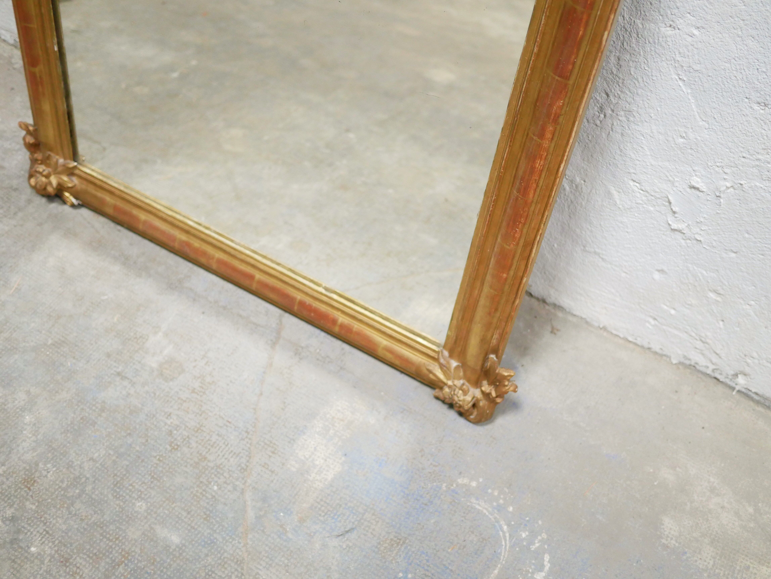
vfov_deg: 36.0
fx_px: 891
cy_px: 290
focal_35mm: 40
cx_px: 386
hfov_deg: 46.8
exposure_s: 1/60
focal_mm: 20
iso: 2000
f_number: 1.7
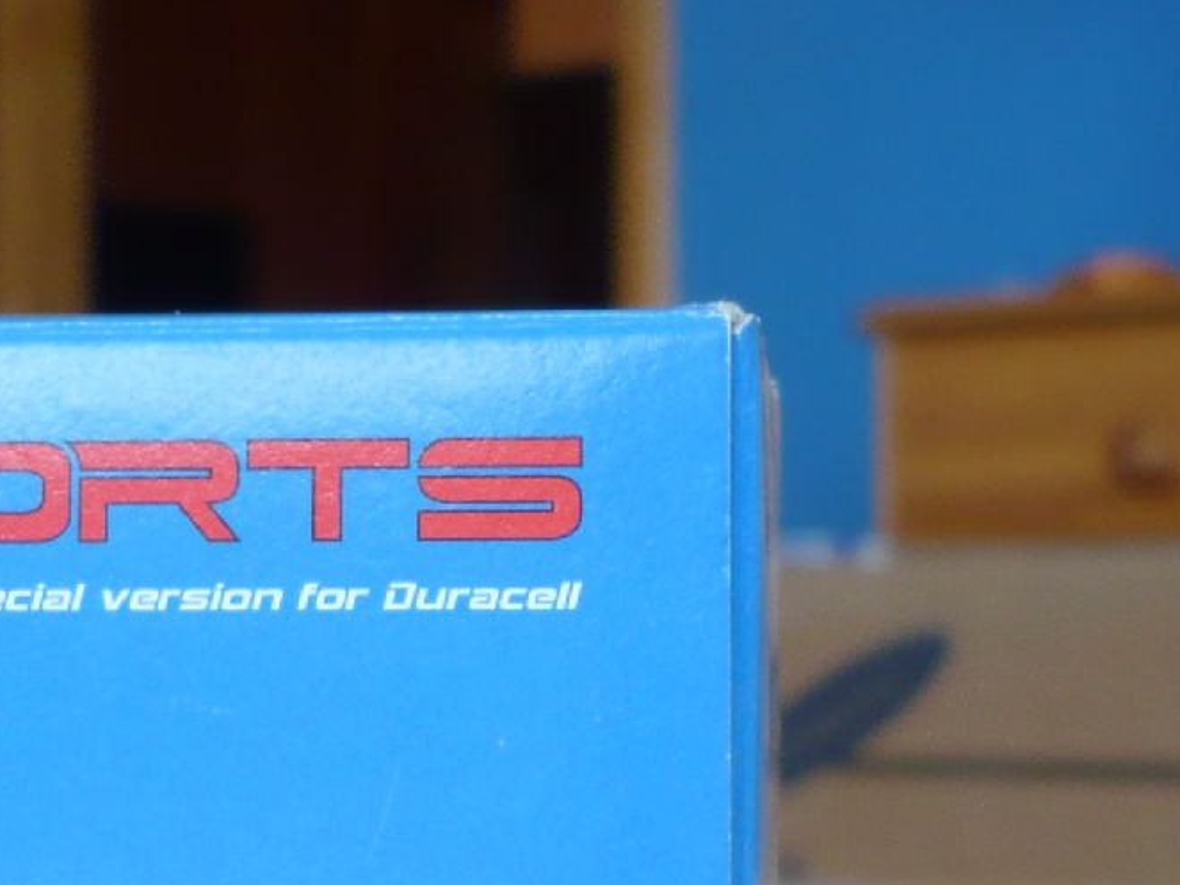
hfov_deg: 18.7
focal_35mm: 104
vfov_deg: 14.2
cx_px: 218
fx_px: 3545
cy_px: 684
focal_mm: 5.8
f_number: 2.8
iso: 100
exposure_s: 1/40
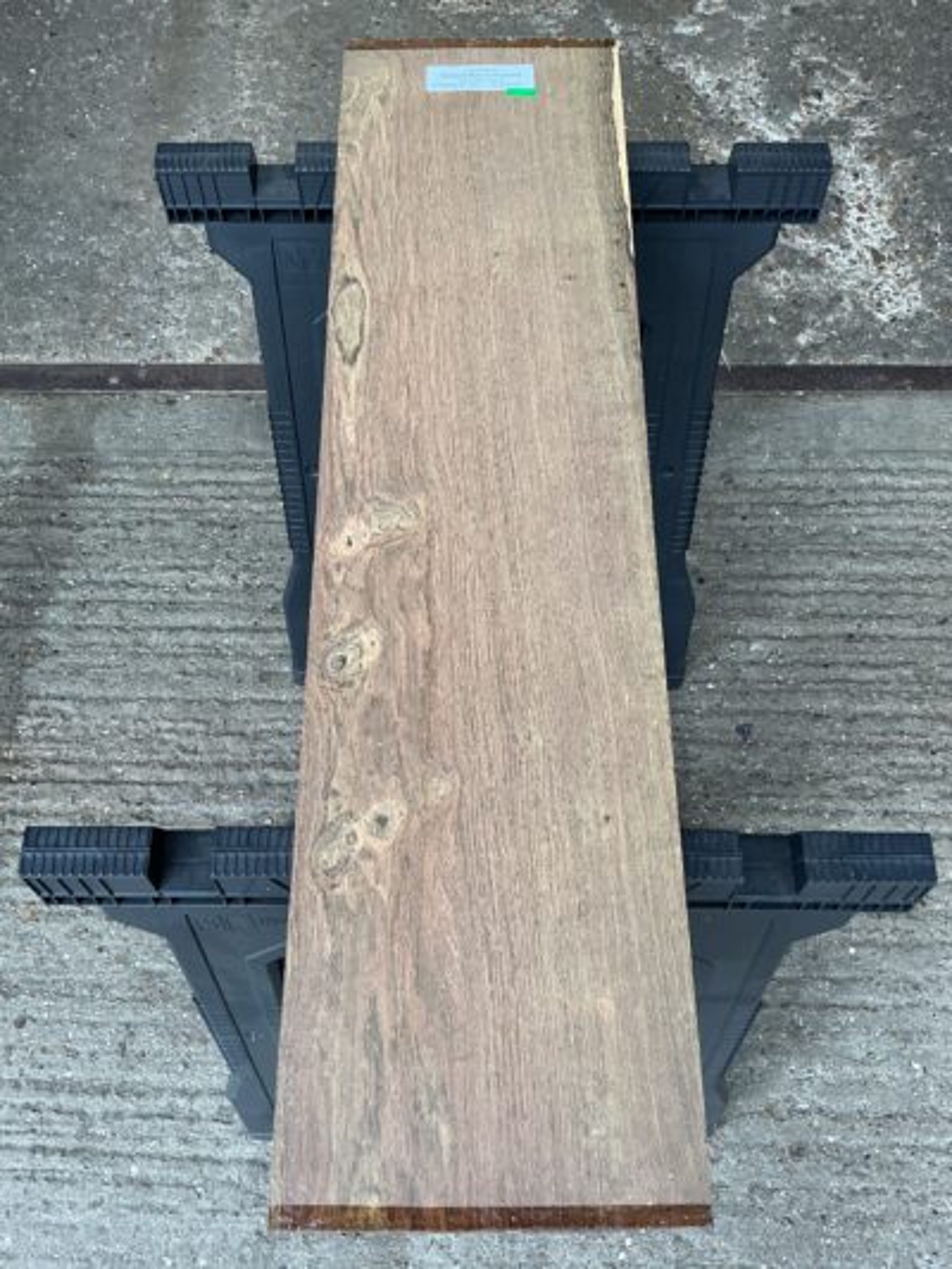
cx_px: 476
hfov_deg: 48.2
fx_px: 1063
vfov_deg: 61.6
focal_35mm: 29
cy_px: 634
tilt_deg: -67.4
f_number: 1.8
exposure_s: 1/100
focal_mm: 3
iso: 40
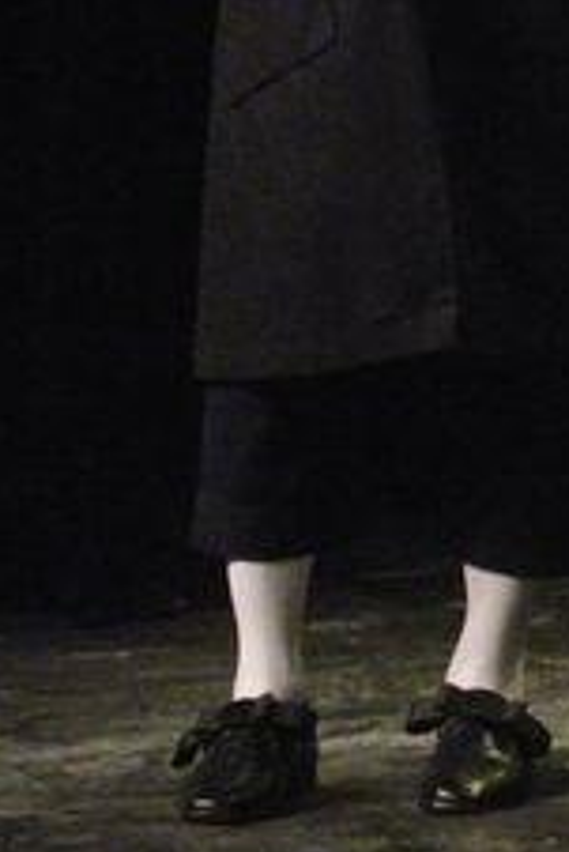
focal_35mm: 407
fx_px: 9634
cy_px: -85
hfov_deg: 3.3
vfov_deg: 5.0
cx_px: 1315
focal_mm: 42.7
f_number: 7.1
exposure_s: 1/125
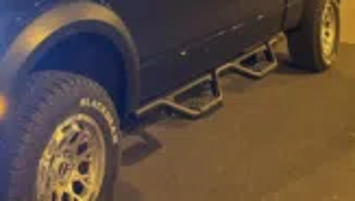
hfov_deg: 31.9
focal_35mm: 64
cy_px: -92
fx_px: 603
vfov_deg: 17.2
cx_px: 70
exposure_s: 1/33
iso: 640
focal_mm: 6.76
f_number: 1.78
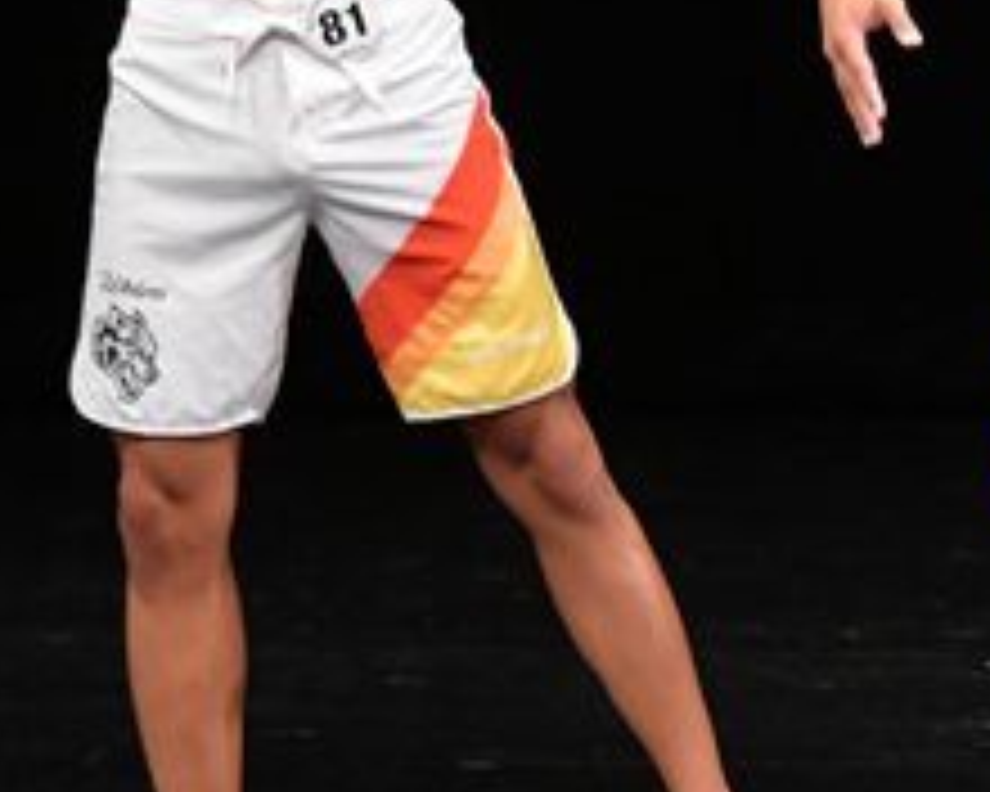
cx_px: 1564
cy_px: 50
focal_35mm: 841
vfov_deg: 1.8
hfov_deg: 2.3
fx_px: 24641
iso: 3200
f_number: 5.6
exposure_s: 1/400
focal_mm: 170
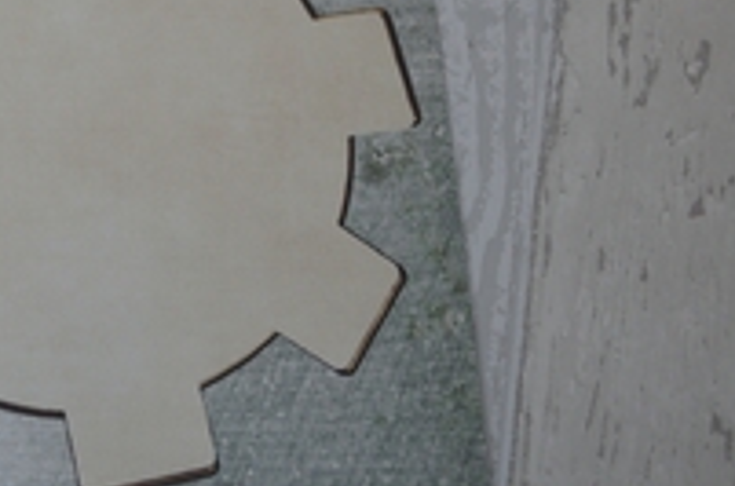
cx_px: 0
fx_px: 1507
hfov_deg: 26.0
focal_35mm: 74
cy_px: 115
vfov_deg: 18.2
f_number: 4
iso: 400
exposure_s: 1/50
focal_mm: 22
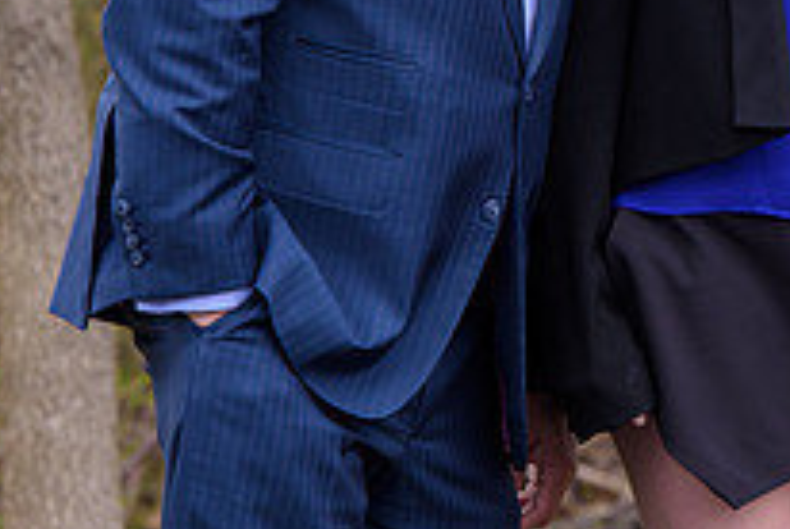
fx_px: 9889
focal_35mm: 450
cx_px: 871
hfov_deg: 4.6
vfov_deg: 3.1
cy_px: -86
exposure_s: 1/500
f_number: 5
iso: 400
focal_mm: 160
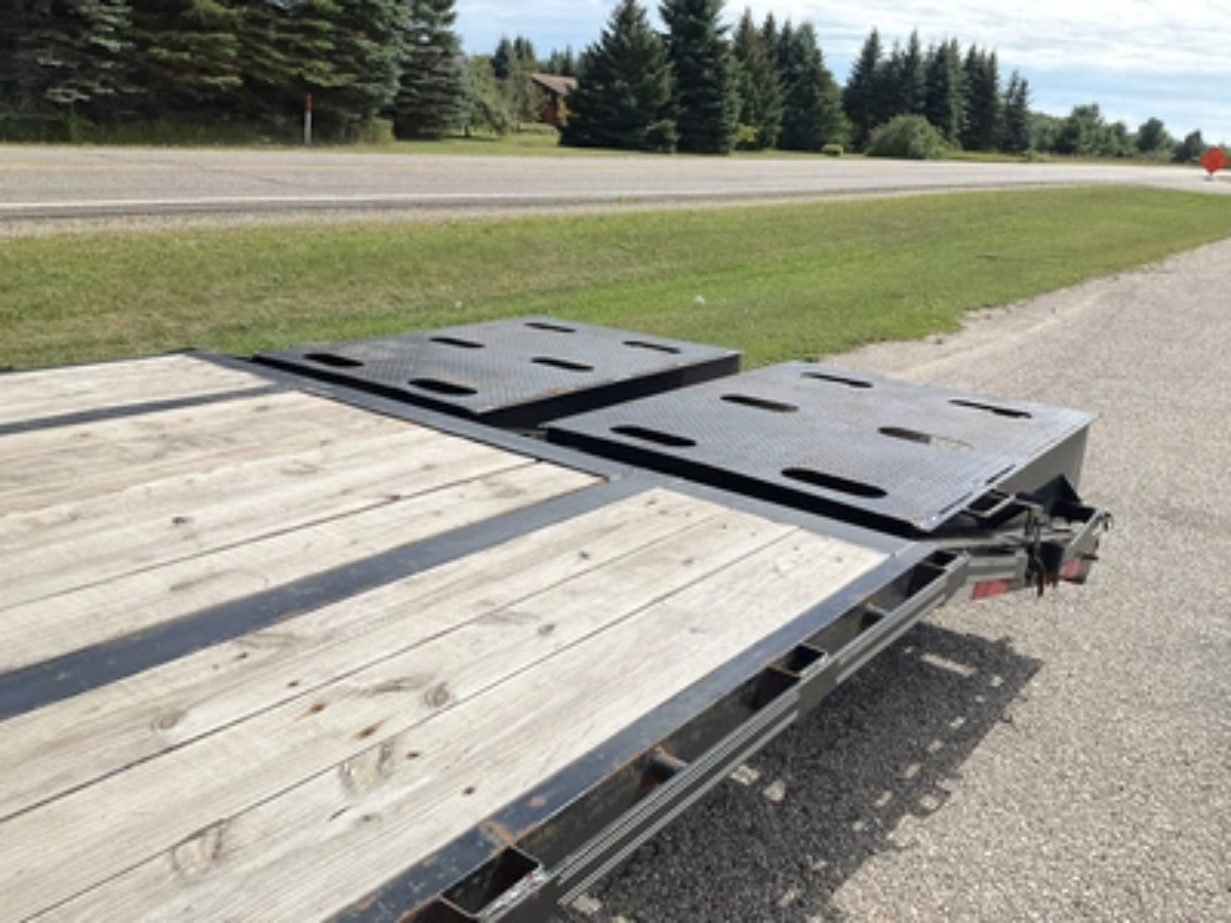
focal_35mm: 29
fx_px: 1031
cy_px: 462
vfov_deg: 48.2
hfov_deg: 61.7
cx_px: 616
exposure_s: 1/2959
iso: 25
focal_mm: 3
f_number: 1.8
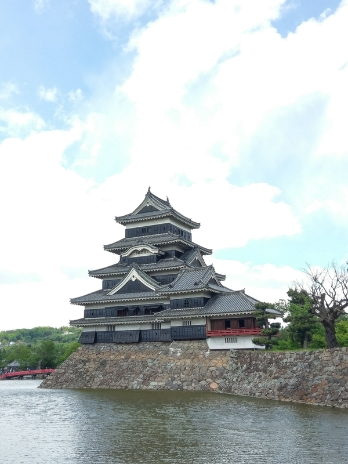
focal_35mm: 26
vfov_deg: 67.3
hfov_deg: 53.1
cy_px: 232
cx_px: 174
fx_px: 349
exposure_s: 1/561
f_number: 1.8
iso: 100
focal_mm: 4.58
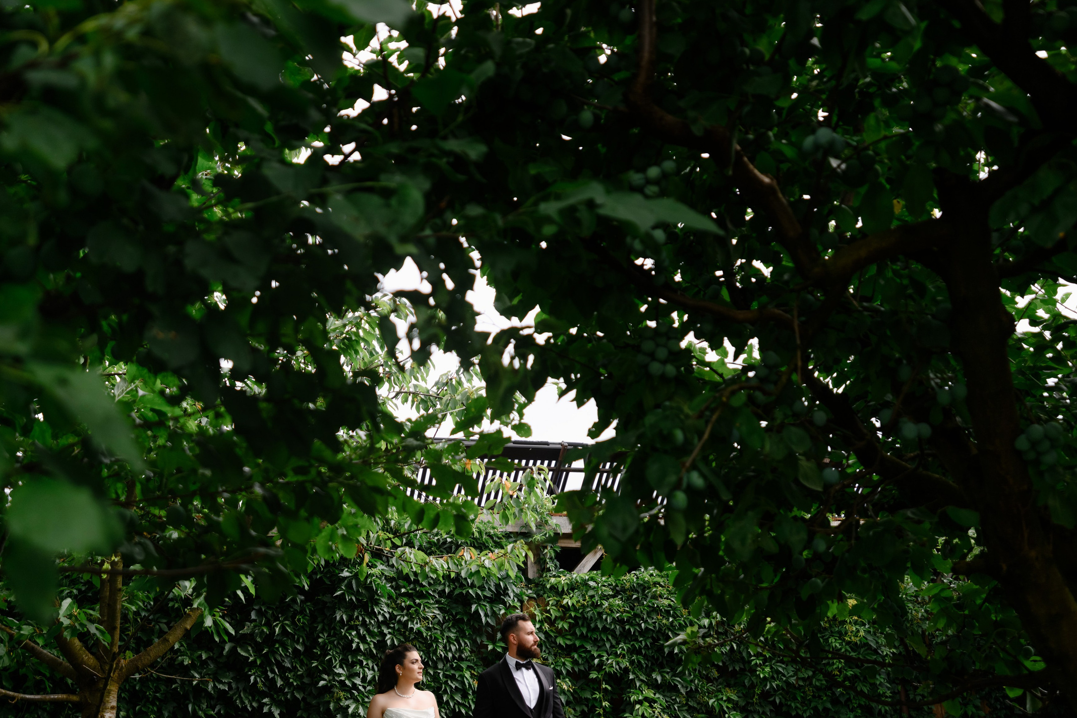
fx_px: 987
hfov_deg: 57.1
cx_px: 474
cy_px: 407
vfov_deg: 39.9
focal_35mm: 33
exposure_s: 1/800
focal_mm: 28
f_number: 2.8
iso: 100
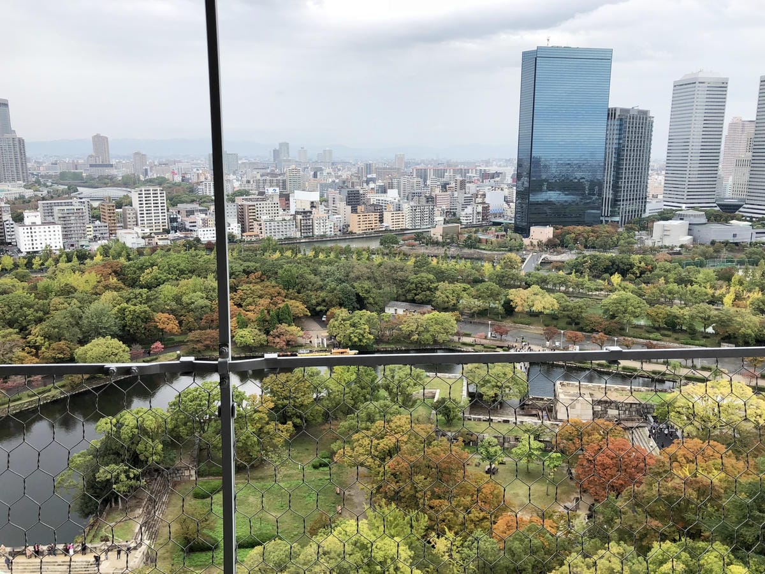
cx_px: 382
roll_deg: -0.2
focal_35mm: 29
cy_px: 287
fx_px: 641
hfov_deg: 61.7
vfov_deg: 48.2
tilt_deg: -13.9
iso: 20
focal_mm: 3.99
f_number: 1.8
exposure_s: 1/516
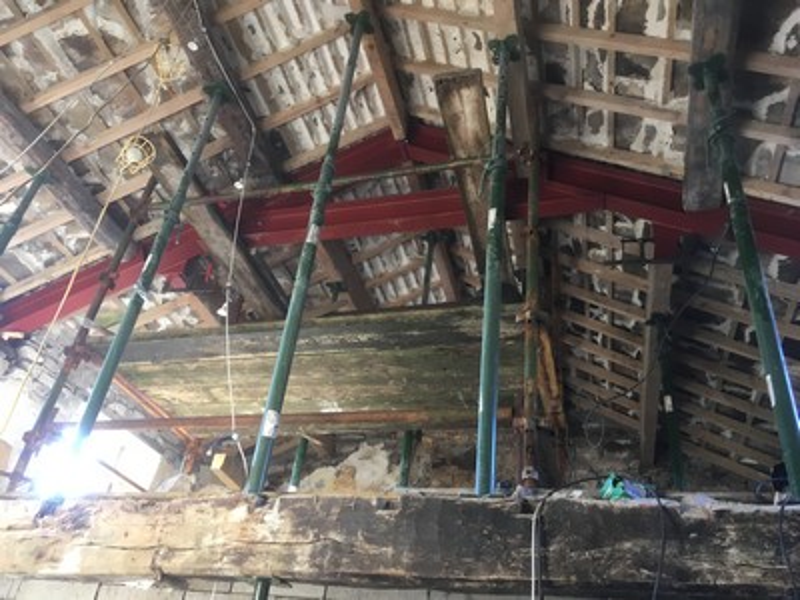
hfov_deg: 61.7
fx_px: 670
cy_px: 300
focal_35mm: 29
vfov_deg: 48.2
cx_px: 400
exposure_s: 1/33
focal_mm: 4.15
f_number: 2.2
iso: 100
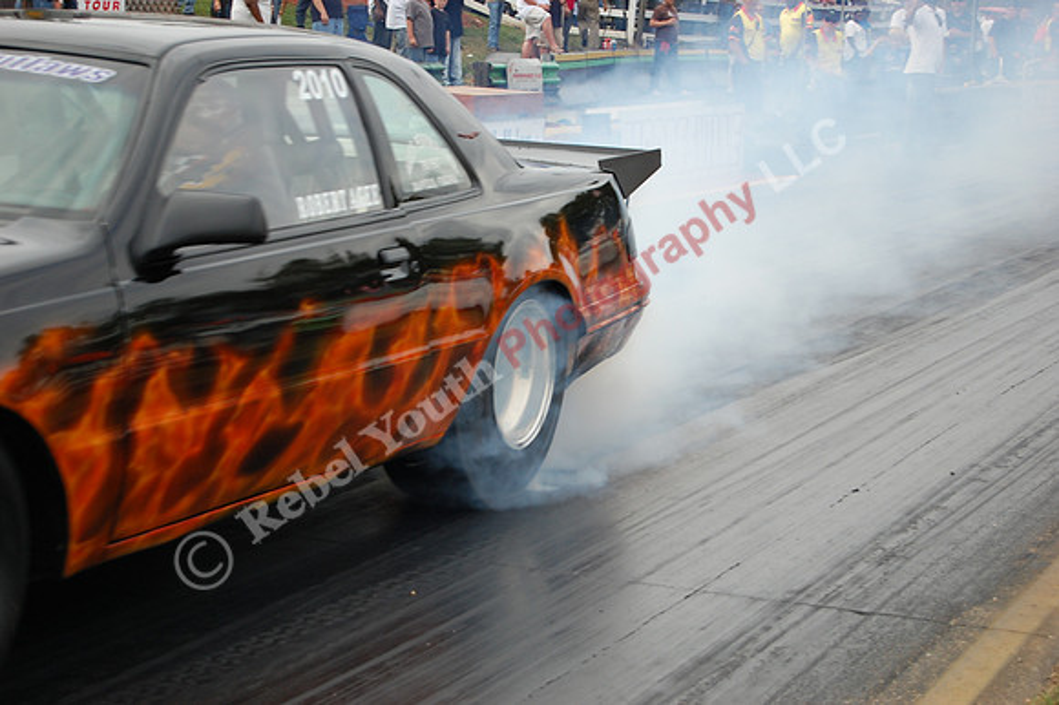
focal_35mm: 82
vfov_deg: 16.5
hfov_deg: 24.6
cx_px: 530
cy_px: 352
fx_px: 2425
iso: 400
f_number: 5.6
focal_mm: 55
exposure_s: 1/500
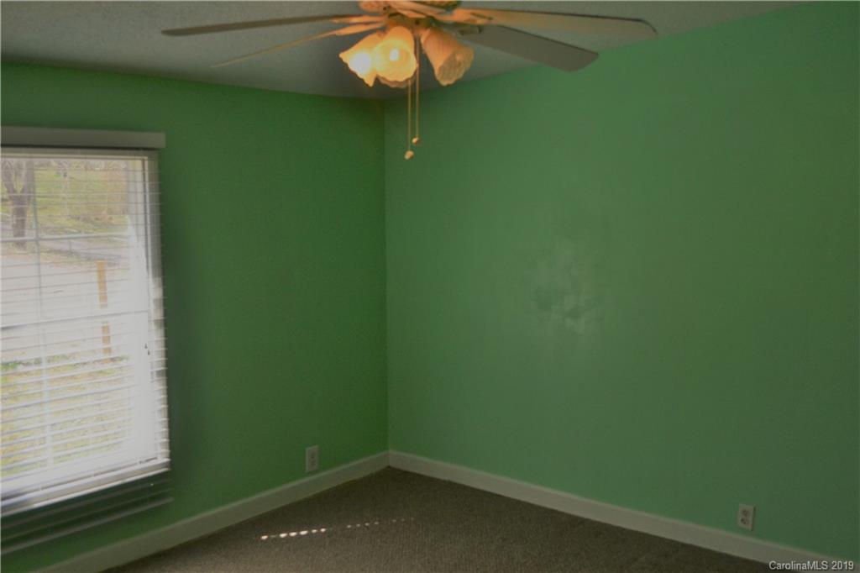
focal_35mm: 36
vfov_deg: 36.8
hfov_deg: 53.1
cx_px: 430
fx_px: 860
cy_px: 286
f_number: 5.6
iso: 140
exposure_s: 1/125
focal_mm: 24
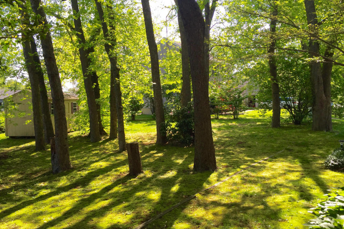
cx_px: 173
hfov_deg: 60.3
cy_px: 110
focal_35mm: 31
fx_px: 296
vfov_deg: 42.3
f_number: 2.2
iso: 32
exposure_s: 1/542
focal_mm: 4.15
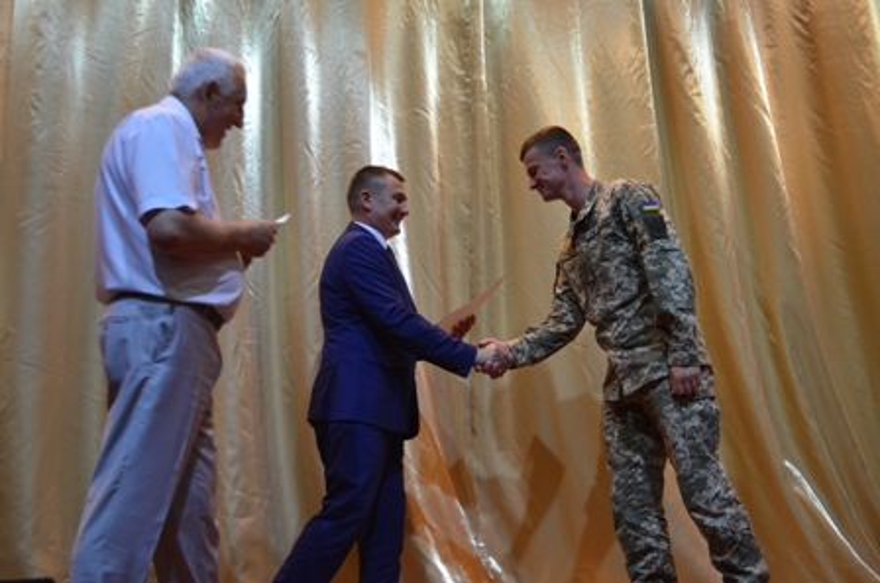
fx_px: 1098
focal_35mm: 45
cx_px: 440
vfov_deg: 29.8
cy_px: 292
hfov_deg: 43.7
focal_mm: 30
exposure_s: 1/30
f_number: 4.5
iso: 900
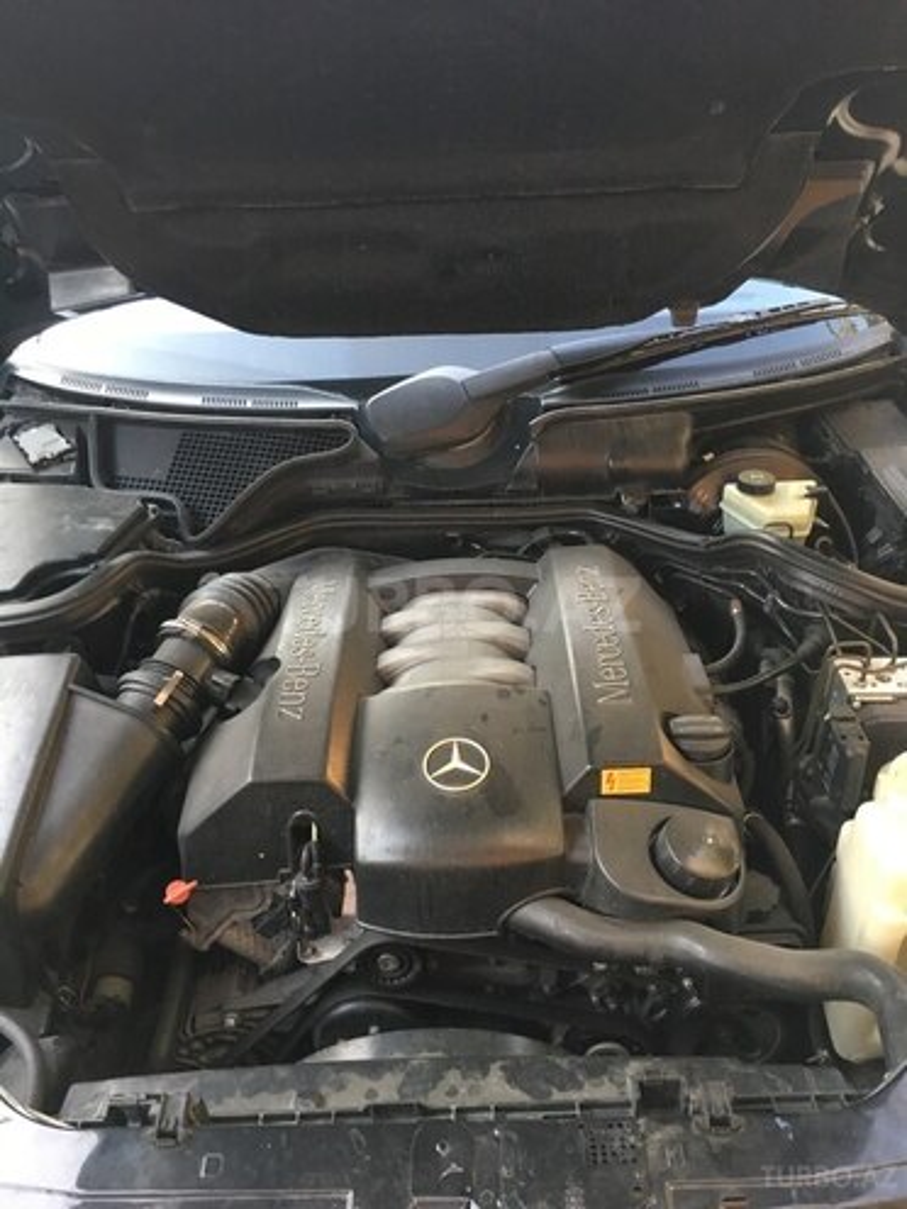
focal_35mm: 29
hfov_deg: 48.2
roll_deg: +2.5
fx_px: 1013
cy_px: 604
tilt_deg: -32.6
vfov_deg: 61.7
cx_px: 454
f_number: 2.2
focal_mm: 4.15
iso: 125
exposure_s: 1/33
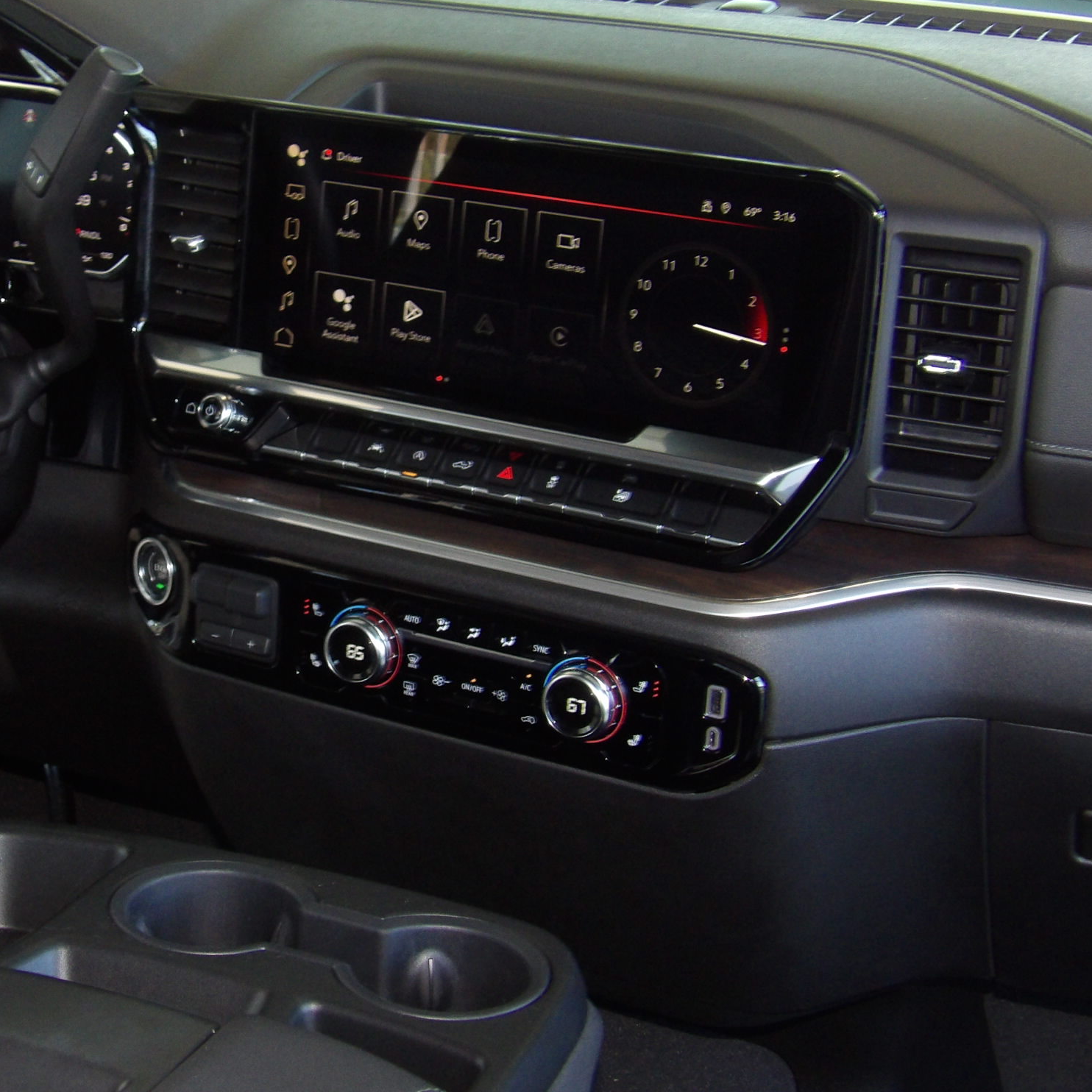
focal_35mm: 71
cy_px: 536
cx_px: 222
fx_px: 2534
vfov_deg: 24.3
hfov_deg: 24.0
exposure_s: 1/29
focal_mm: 8.2
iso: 320
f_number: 3.8
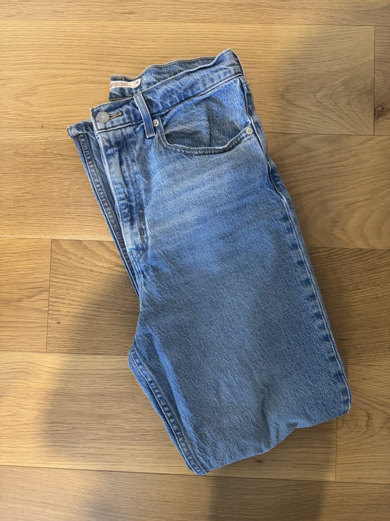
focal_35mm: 24
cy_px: 260
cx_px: 195
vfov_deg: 71.6
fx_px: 361
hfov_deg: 56.8
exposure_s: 1/60
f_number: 1.78
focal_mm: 6.76
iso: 320
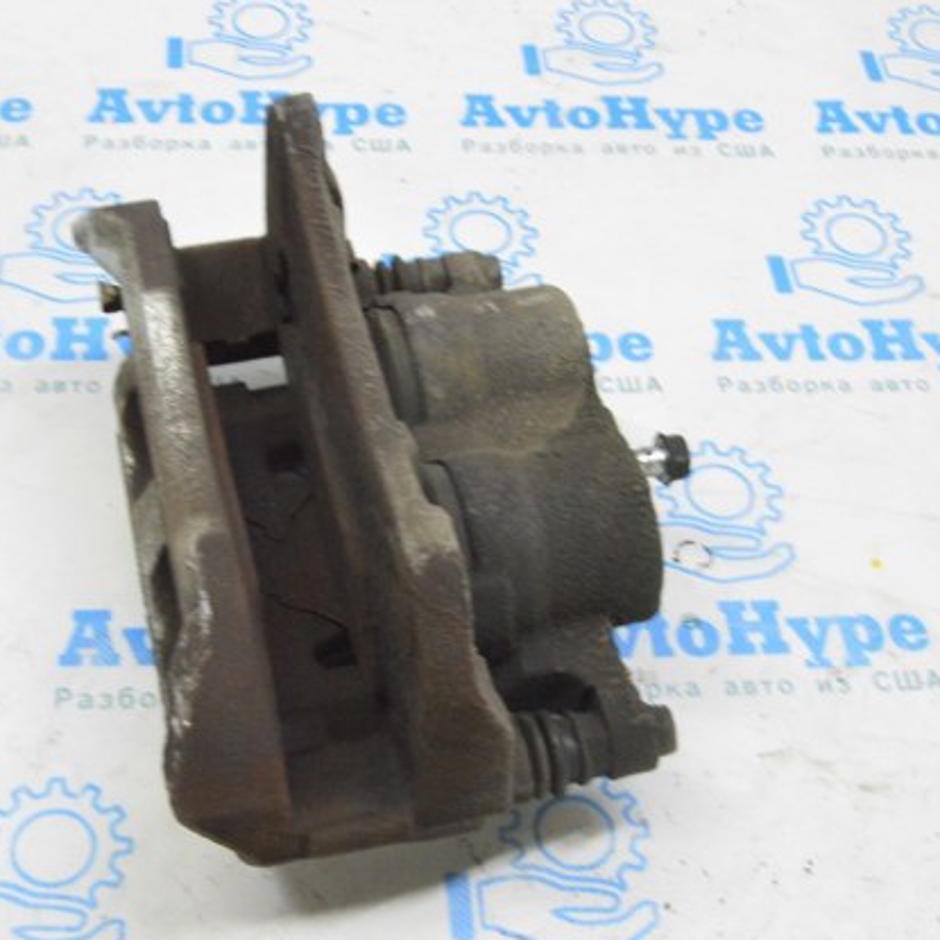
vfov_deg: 33.4
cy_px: 477
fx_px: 1567
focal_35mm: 51
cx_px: 365
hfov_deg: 33.3
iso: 6400
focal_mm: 26
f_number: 20
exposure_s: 1/15
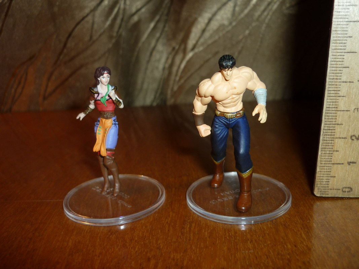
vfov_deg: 42.9
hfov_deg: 55.4
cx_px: 180
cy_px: 134
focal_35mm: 33
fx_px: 342
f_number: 2.8
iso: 100
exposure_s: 1/30
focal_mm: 5.5
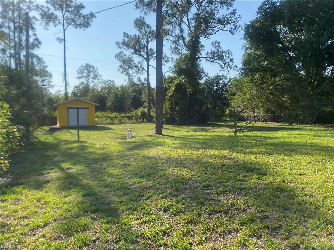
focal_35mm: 26
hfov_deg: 67.3
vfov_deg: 53.1
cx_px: 167
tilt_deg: -1.6
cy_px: 125
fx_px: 251
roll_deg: -0.8
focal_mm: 4.25
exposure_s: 1/2817
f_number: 1.8
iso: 32
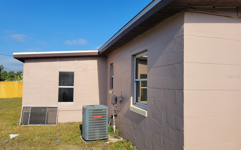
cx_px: 119
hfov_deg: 66.5
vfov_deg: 44.5
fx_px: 184
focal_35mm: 28
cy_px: 77
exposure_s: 1/3194
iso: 40
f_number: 1.8
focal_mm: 5.4
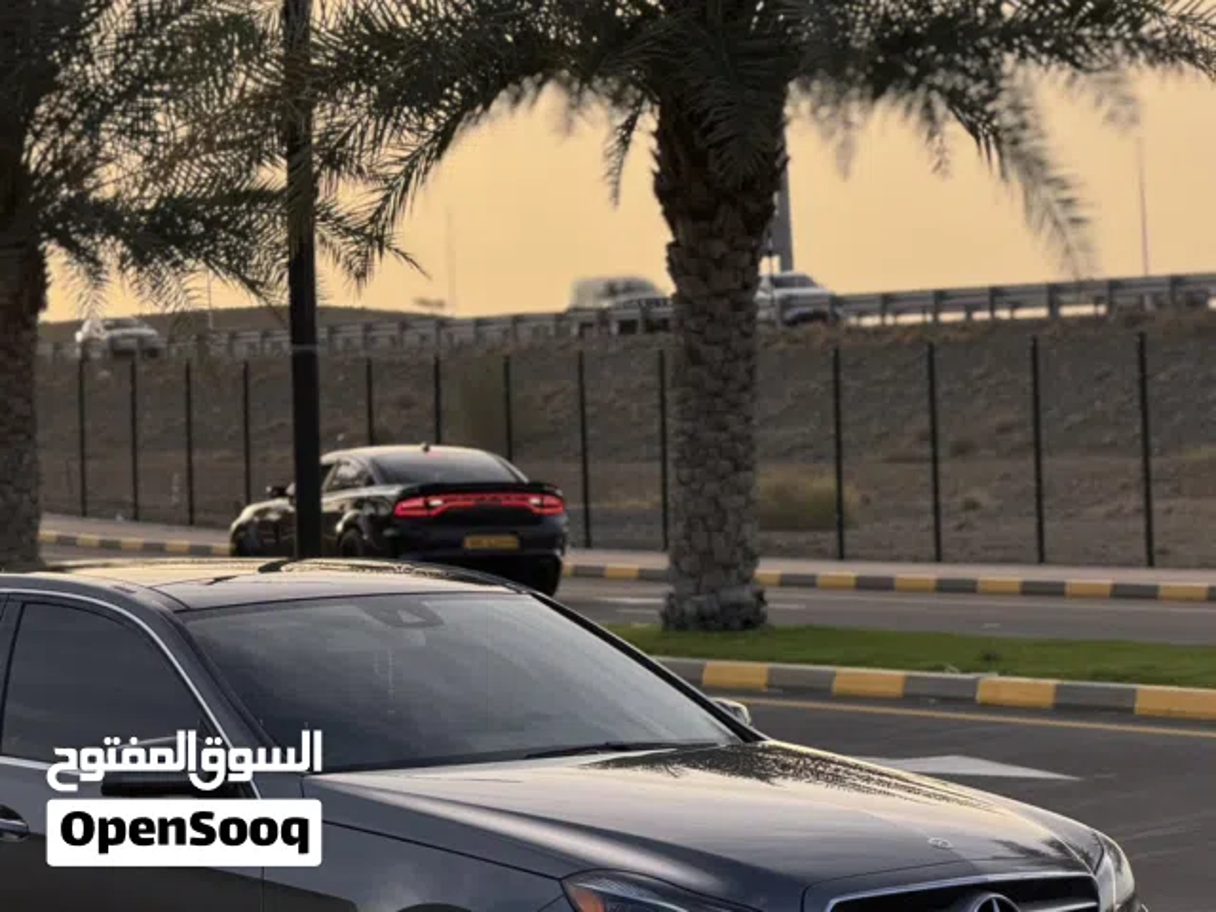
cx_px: 608
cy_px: 456
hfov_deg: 19.6
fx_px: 3513
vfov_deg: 14.8
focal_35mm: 100
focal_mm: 16.89
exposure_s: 1/241
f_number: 2.8
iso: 50
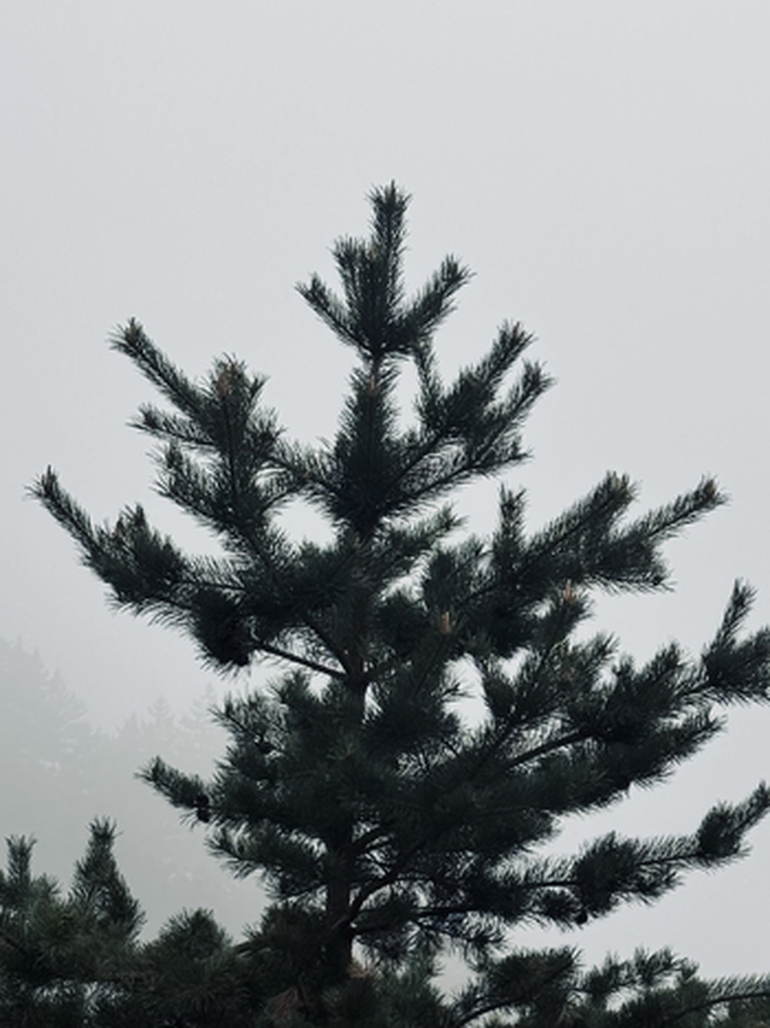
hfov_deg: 14.7
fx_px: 2967
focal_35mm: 100
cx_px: 651
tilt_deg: +4.8
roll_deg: +0.9
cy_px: 776
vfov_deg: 19.5
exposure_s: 1/865
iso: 64
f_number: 1.78
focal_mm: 6.76
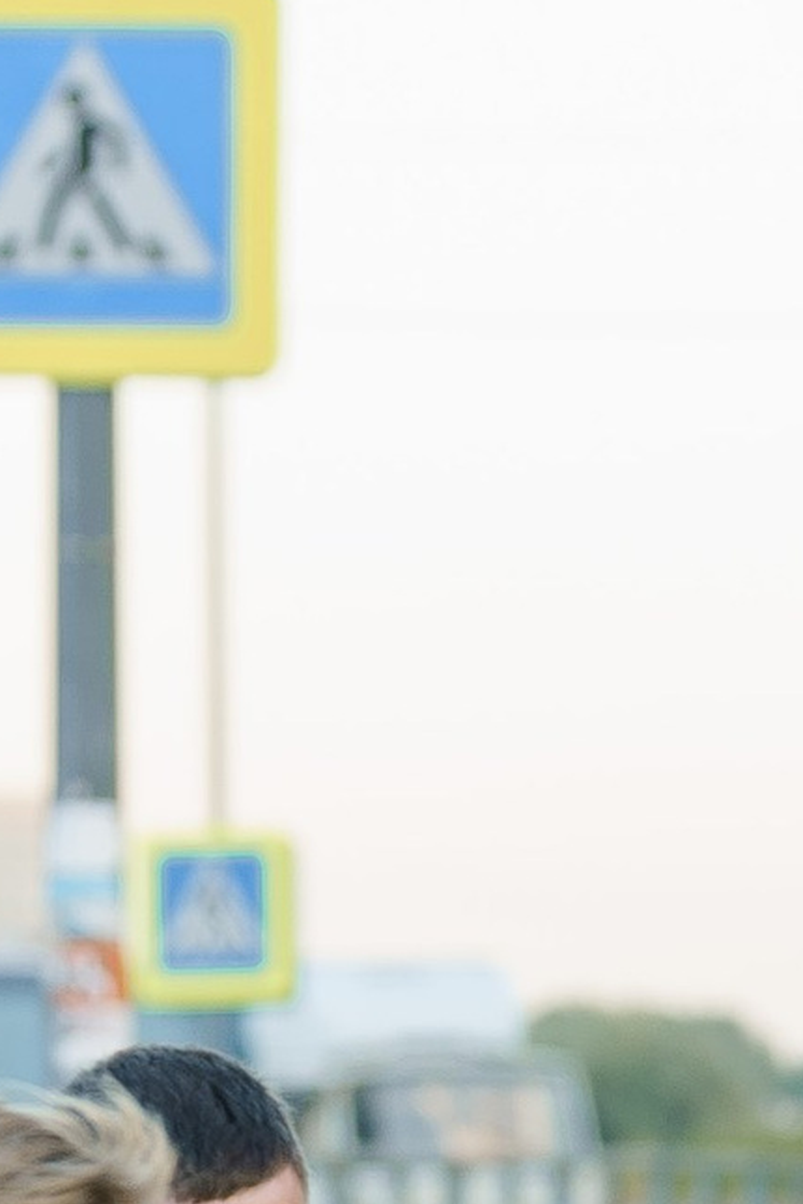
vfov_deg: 4.1
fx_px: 16728
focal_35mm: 500
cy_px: 2356
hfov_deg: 2.7
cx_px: 1244
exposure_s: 1/200
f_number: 3.5
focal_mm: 84
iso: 320
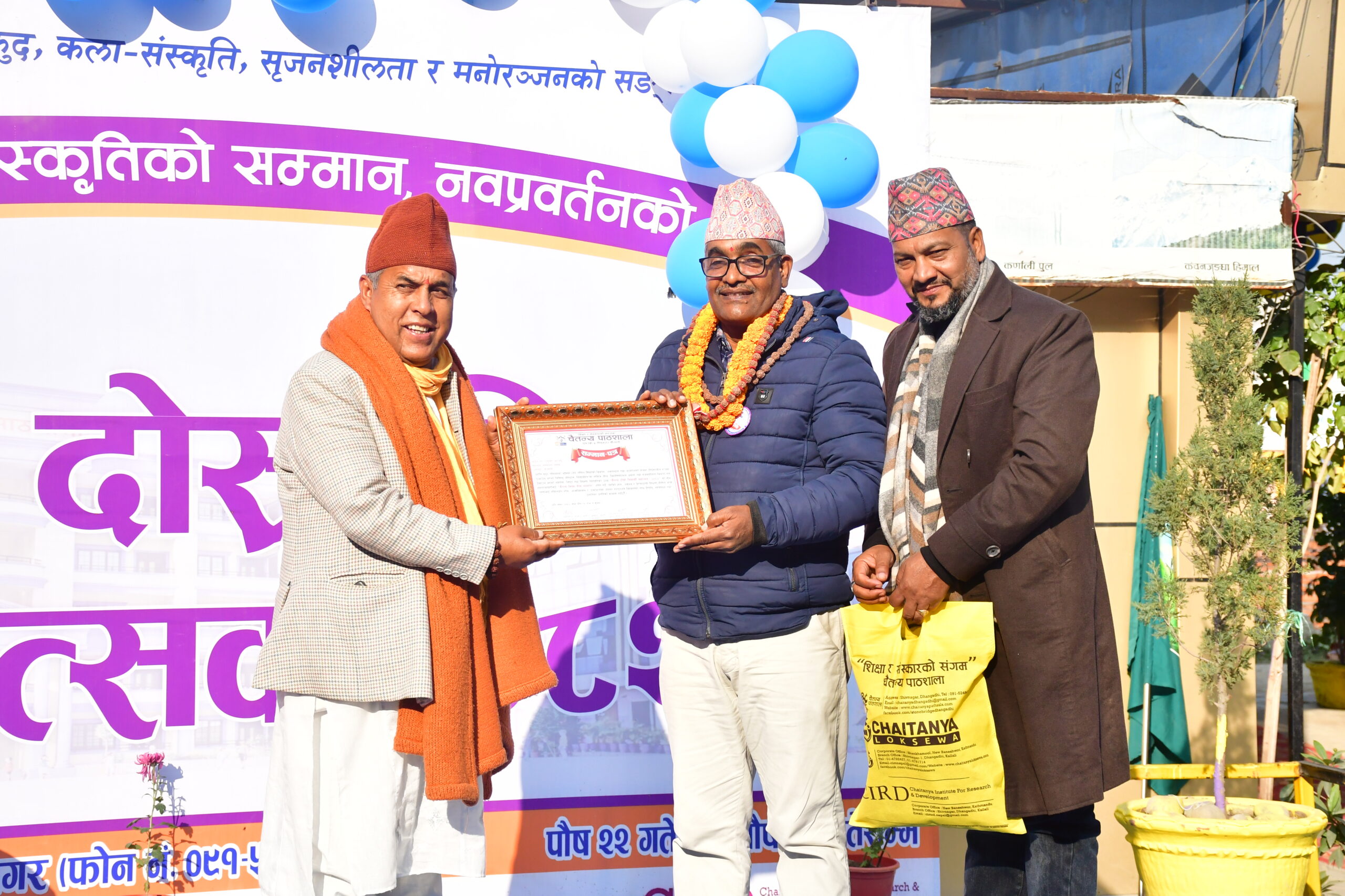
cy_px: 448
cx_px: 672
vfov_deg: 20.3
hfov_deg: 30.1
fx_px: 2503
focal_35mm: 67
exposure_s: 1/2000
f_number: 5
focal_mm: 45
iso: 800
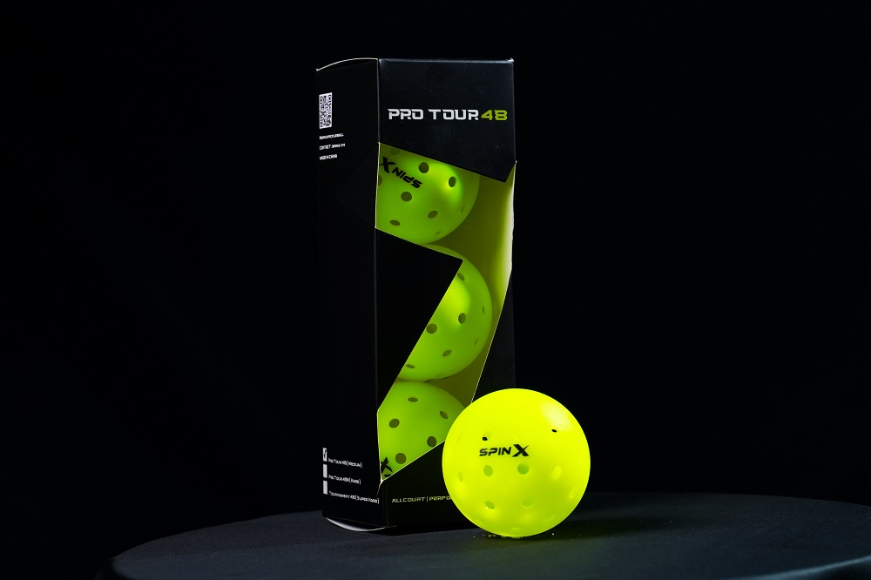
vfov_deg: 13.4
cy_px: 290
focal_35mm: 102
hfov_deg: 20.0
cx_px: 436
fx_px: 2467
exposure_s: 1/160
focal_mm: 68
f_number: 5
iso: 640
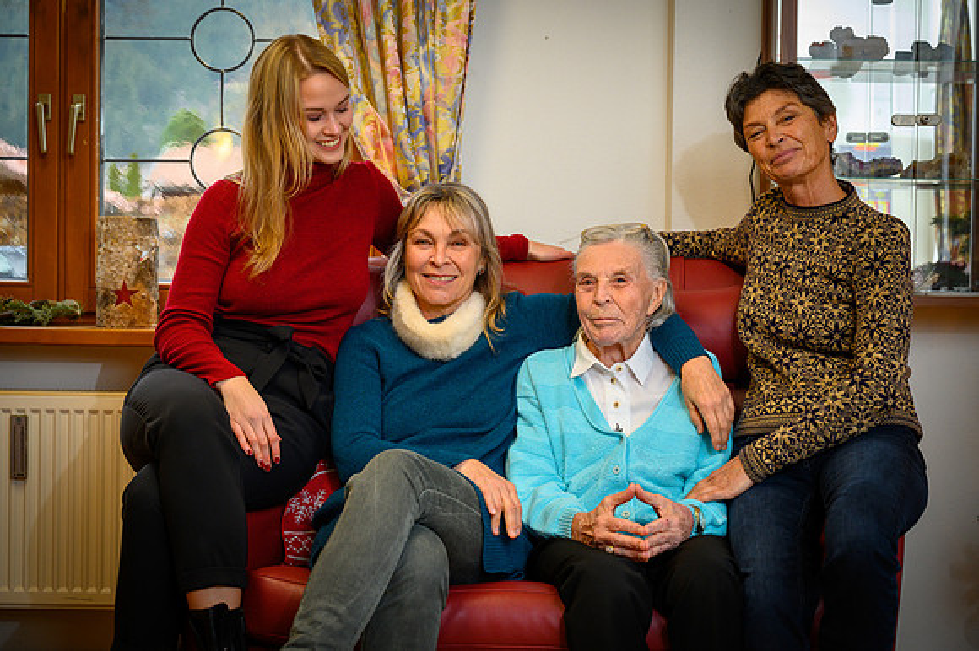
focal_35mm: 55
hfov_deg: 36.3
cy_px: 326
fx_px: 1495
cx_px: 490
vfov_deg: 24.6
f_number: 4
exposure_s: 1/100
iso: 800
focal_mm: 55
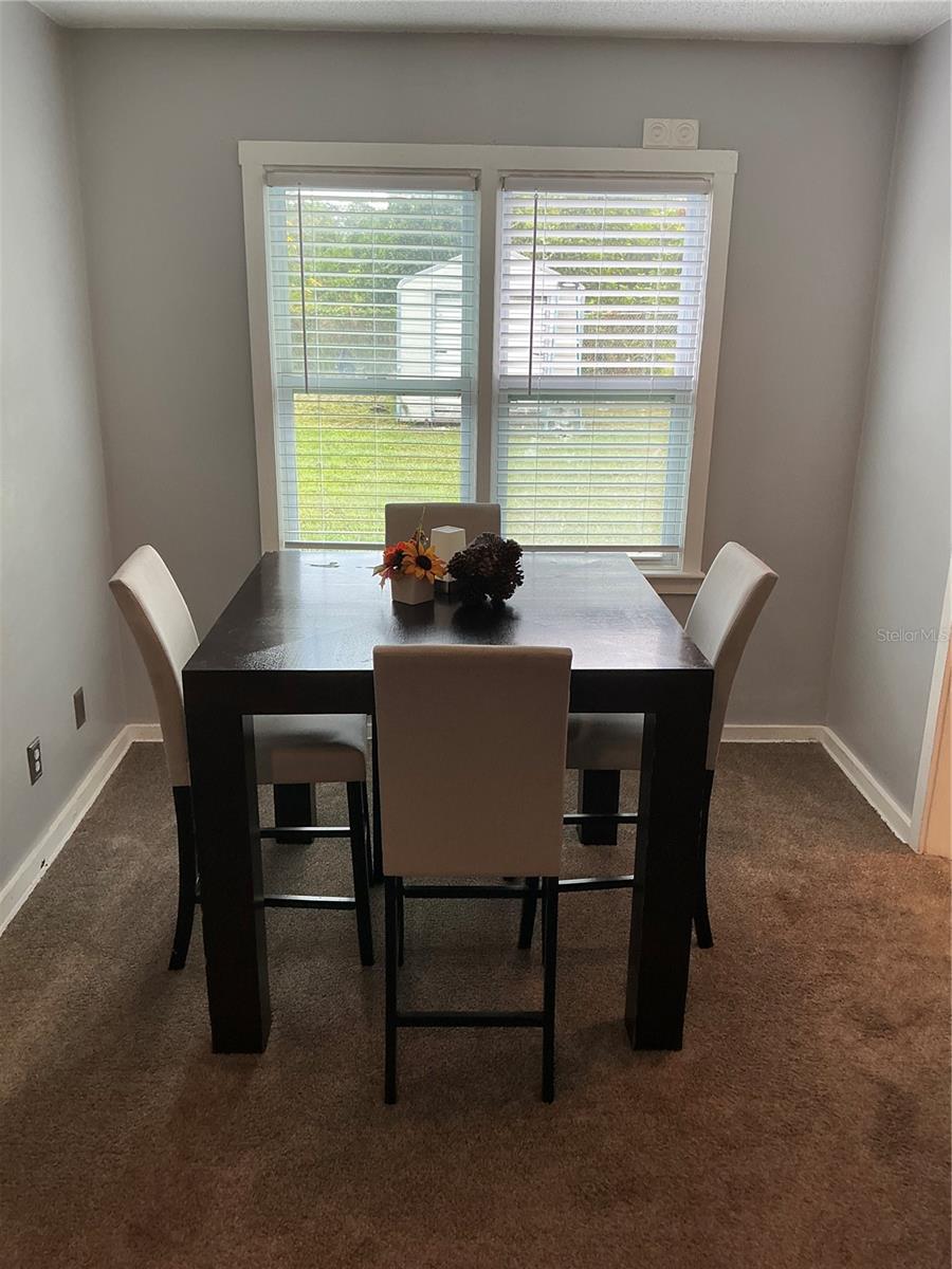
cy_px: 634
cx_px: 476
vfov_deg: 63.4
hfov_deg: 49.7
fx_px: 1027
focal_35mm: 28
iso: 40
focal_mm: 3
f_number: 1.8
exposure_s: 1/100
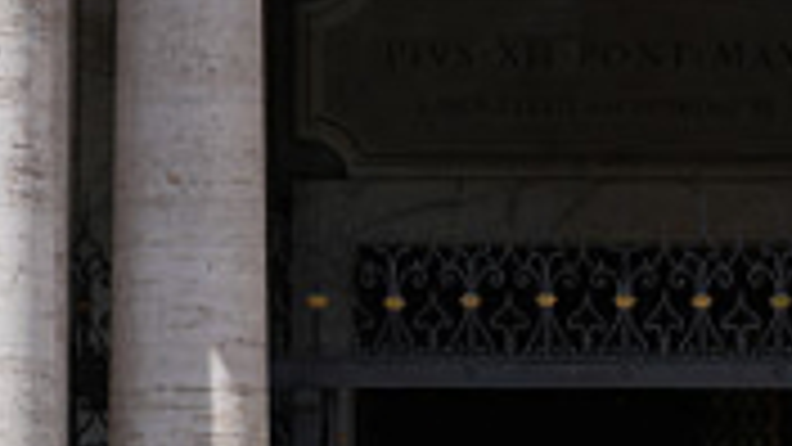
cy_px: 1023
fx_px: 10563
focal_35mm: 503
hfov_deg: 4.3
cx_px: 796
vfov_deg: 2.4
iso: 200
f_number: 4
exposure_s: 1/2000
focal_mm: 99
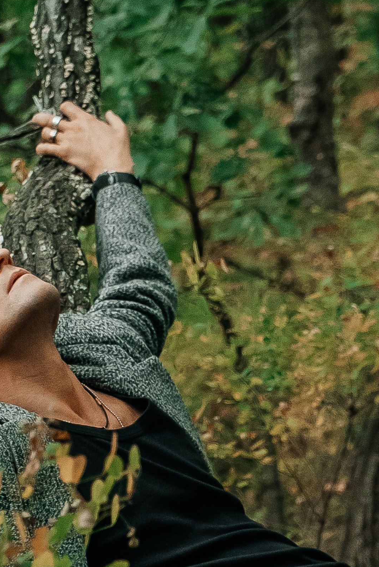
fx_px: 2649
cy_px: 335
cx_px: 61
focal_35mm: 168
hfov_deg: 8.2
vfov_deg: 12.2
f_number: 5.6
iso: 3200
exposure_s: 1/125
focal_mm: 70
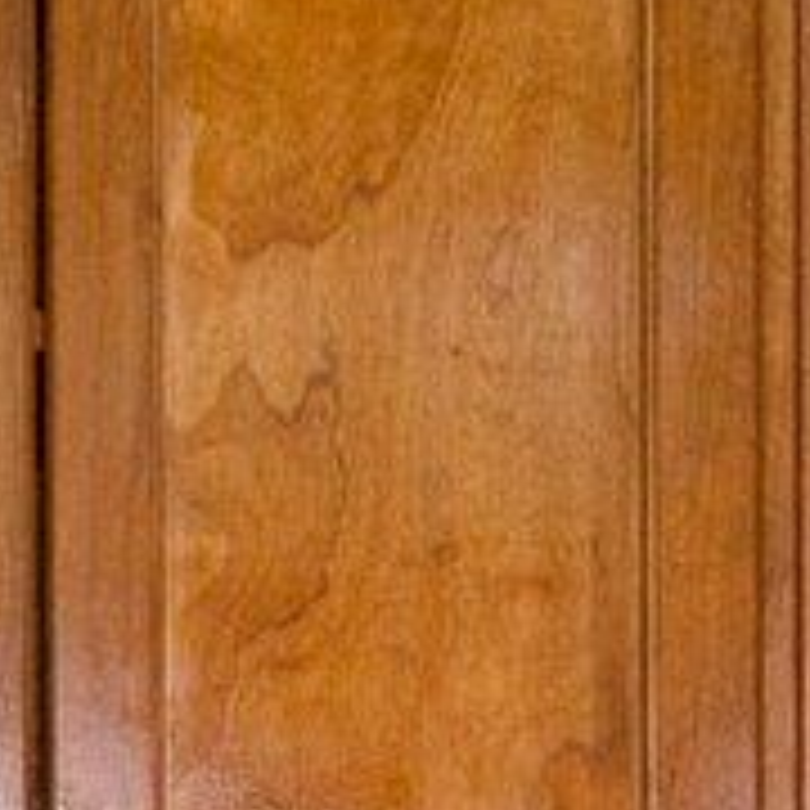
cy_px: 1364
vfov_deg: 10.7
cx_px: -324
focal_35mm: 155
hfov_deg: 10.9
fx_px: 4103
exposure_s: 1/20
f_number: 9
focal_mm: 16
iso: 500
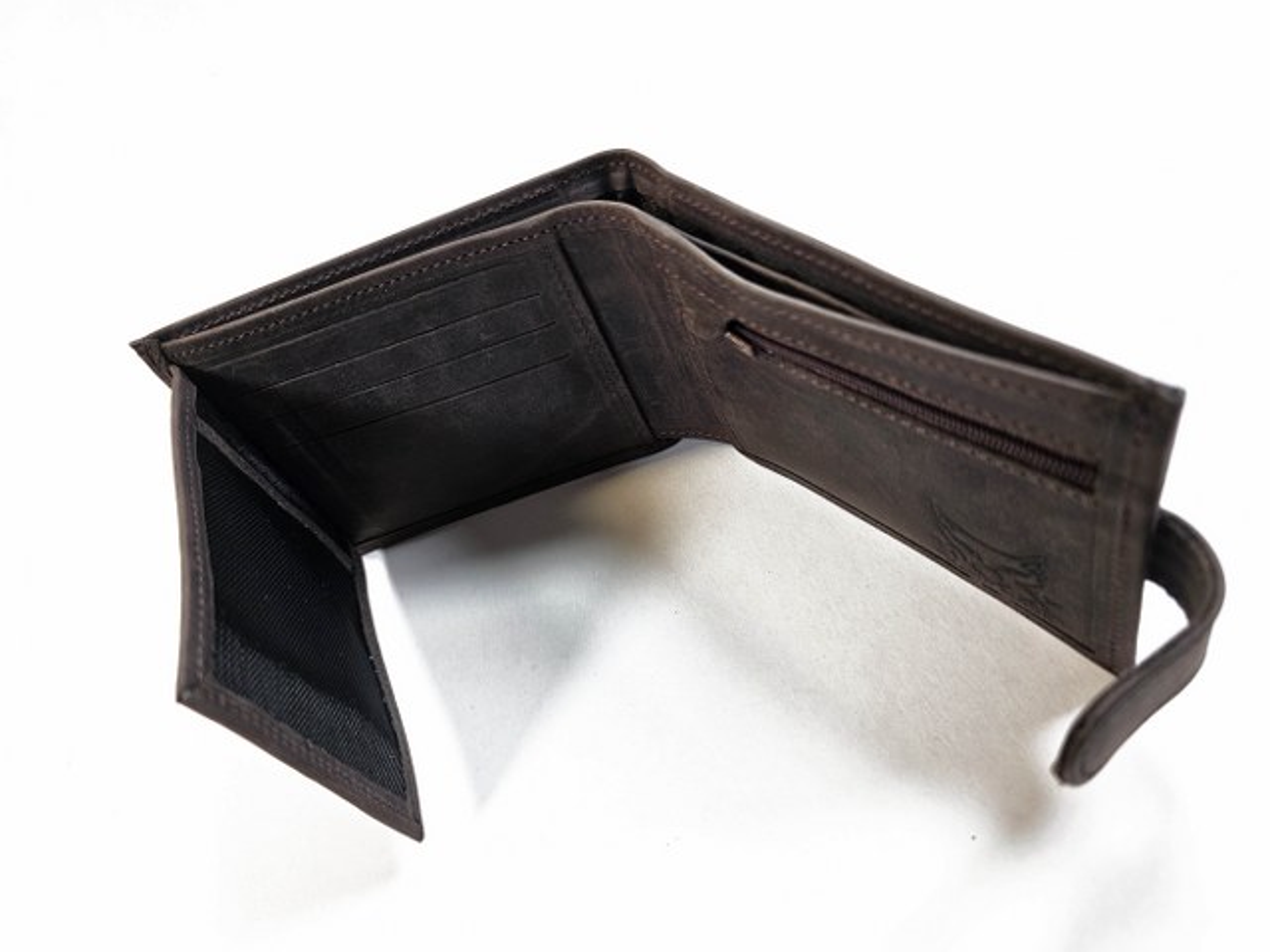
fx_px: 844
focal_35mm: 23
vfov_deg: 58.9
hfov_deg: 73.9
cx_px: 635
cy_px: 476
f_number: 1.7
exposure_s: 1/100
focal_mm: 6.3
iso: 12
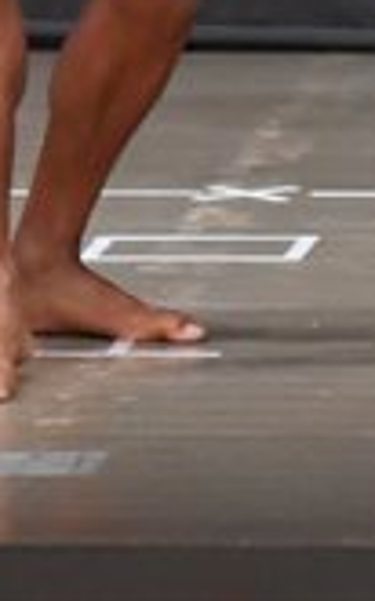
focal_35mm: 1036
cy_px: -335
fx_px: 16955
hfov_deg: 1.3
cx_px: 617
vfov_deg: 2.0
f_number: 5.6
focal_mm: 145
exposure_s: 1/400
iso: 5000
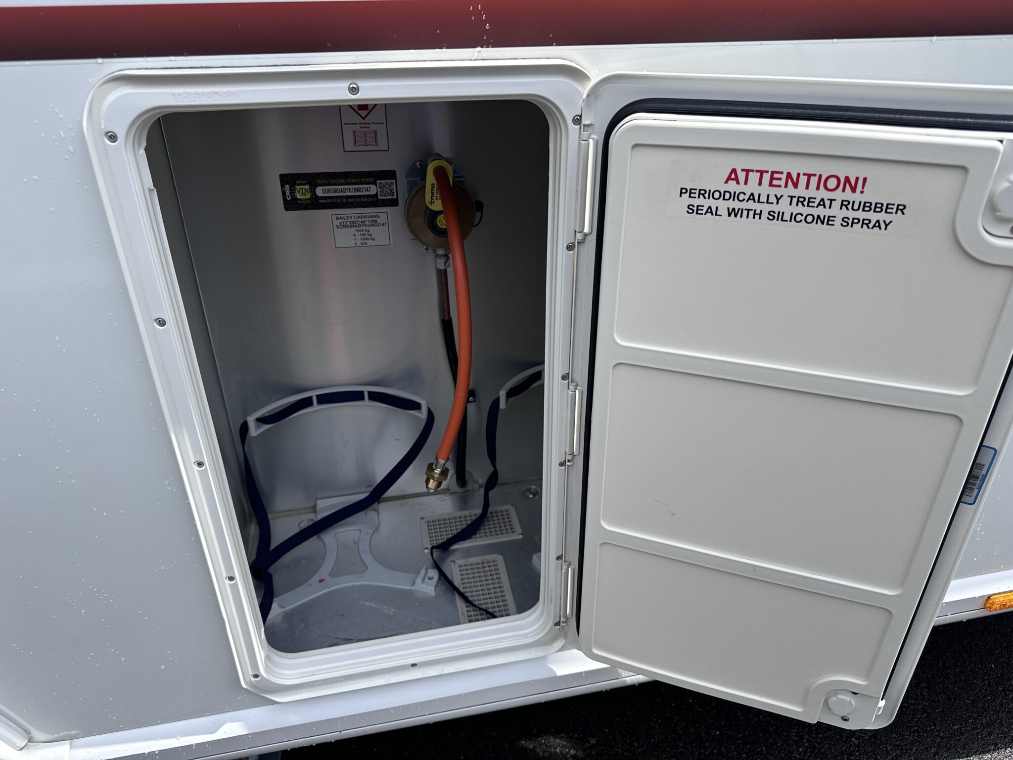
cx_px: 506
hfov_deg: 71.6
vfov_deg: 56.8
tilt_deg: -28.1
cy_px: 380
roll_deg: +1.8
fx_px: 702
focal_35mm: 24
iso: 80
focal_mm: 6.86
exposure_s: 1/2525
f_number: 1.78
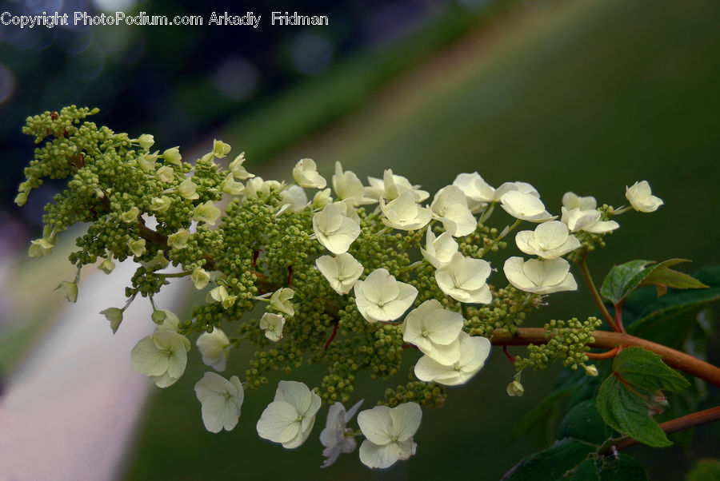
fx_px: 2703
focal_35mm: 135
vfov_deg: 10.2
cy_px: 240
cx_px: 360
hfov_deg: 15.2
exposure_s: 1/125
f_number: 5.3
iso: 100
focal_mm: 90
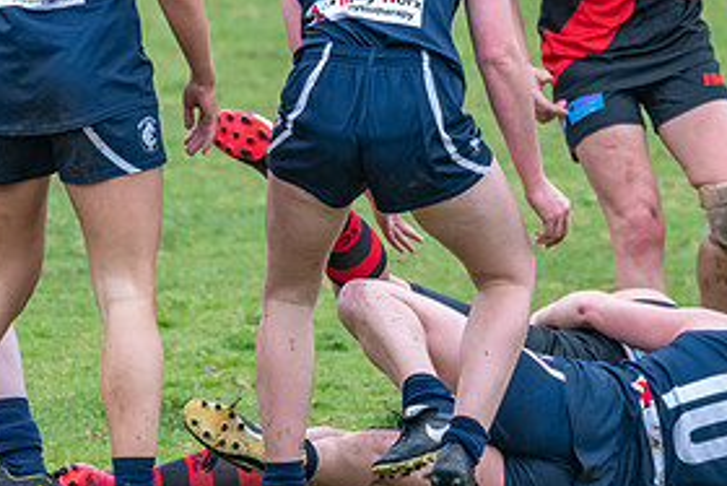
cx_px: 359
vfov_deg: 1.0
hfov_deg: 1.5
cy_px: 68
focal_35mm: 1403
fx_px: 28346
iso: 1250
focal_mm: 420
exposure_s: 1/1000
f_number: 7.1
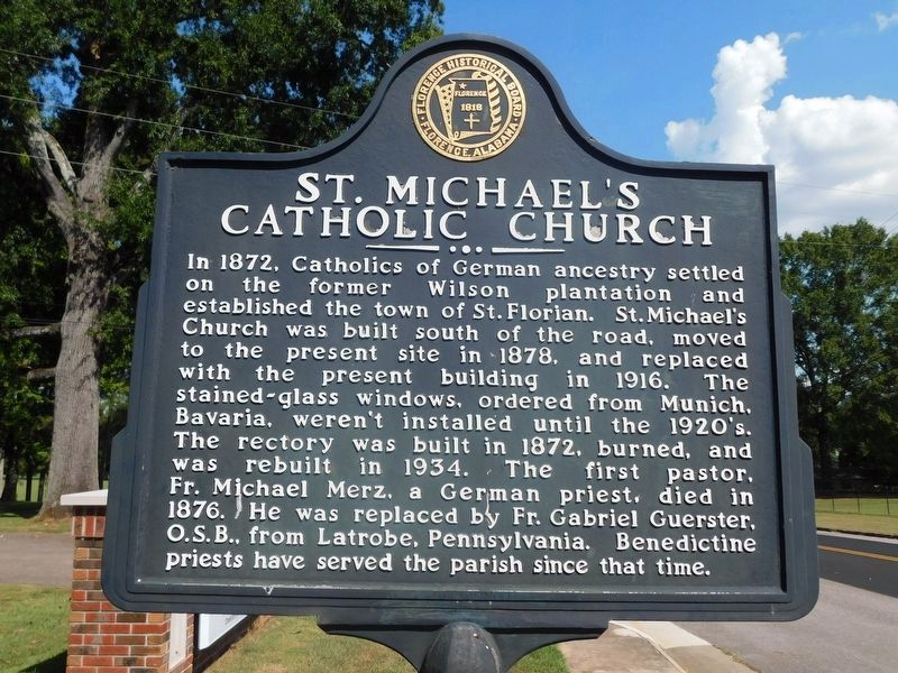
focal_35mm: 30
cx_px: 449
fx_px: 778
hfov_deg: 60.0
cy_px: 336
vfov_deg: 46.8
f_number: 6.4
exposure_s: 1/400
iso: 125
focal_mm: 5.3
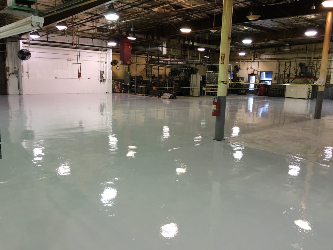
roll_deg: -1.5
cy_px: 125
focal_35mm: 29
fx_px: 279
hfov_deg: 61.7
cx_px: 166
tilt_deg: -8.9
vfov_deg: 48.2
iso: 40
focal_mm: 4.15
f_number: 2.2
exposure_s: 1/30
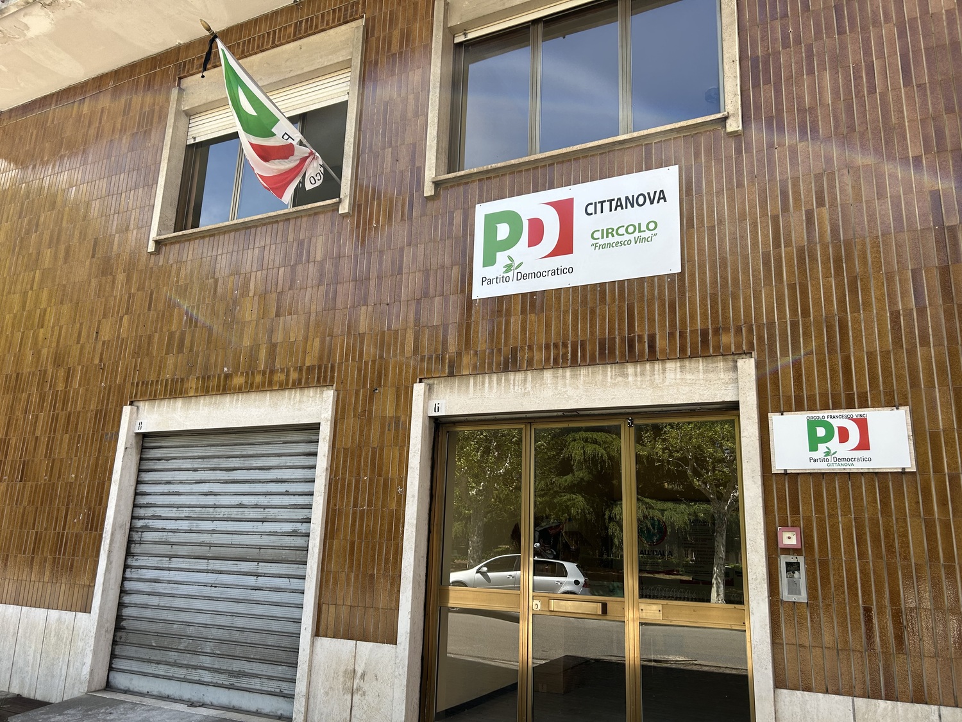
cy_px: 361
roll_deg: -2.5
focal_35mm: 26
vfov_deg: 53.1
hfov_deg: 67.3
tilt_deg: +13.6
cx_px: 481
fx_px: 723
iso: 50
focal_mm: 5.7
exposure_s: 1/639
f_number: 1.5
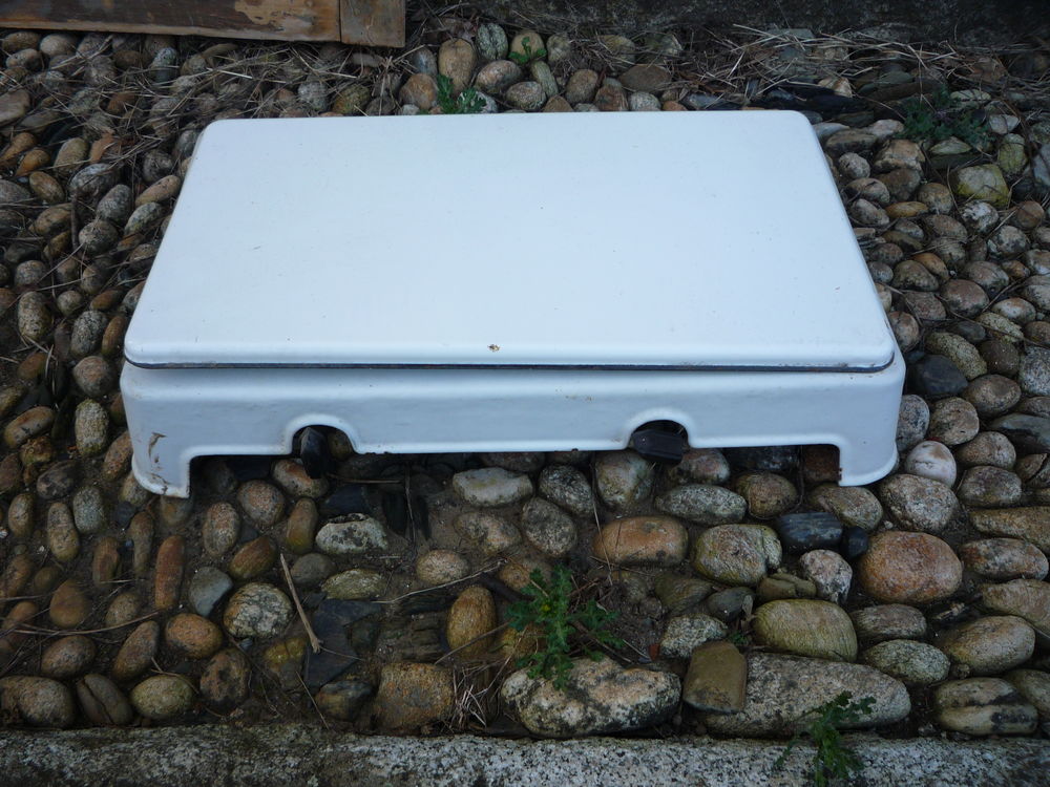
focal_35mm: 30
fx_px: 910
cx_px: 525
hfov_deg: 60.0
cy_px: 394
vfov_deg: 46.8
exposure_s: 1/125
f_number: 4
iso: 100
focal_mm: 5.2
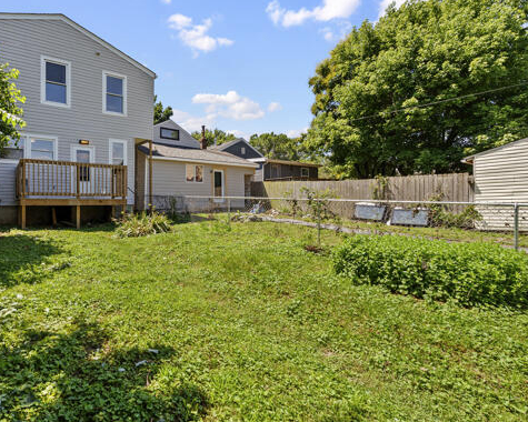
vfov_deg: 70.8
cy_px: 202
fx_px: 297
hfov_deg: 81.6
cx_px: 196
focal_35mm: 19
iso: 400
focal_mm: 16
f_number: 11
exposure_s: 1/80
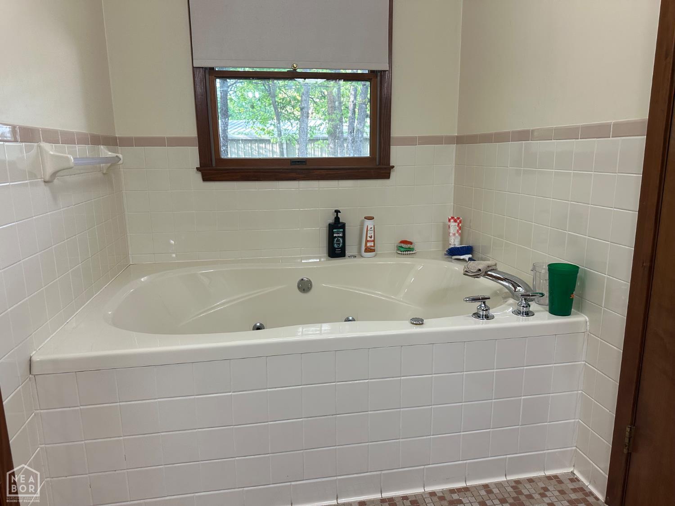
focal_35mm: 24
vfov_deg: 56.8
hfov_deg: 71.6
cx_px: 338
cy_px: 253
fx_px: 468
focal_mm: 6.86
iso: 160
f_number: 1.78
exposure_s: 1/120
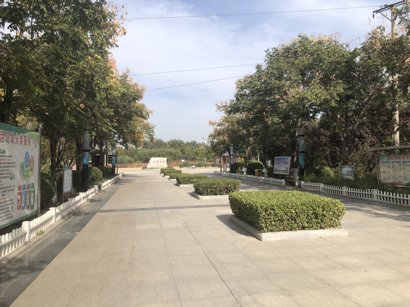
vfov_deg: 49.7
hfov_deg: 63.4
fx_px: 332
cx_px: 205
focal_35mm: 28
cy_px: 154
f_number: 1.8
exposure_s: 1/2088
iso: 20
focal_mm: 3.99
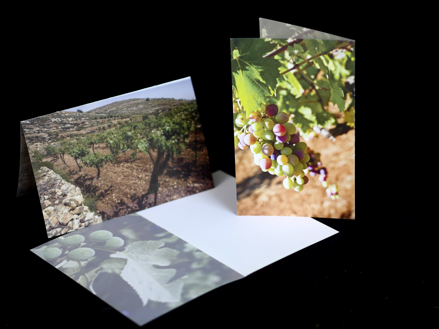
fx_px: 1141
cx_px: 220
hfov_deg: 21.8
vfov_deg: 16.4
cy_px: 164
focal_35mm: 90
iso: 400
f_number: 1.8
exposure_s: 1/80
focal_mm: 45
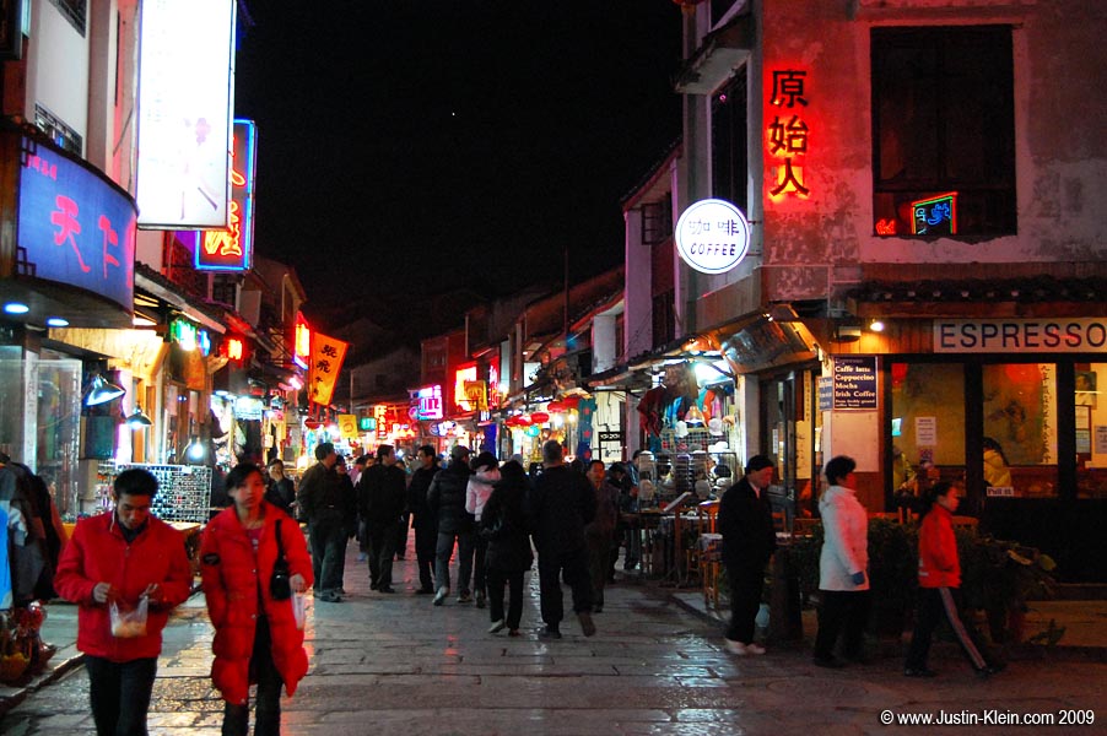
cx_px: 554
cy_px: 368
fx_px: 1198
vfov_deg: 34.2
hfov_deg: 49.6
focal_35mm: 39
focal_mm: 26
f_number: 4.2
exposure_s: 1/25
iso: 1600
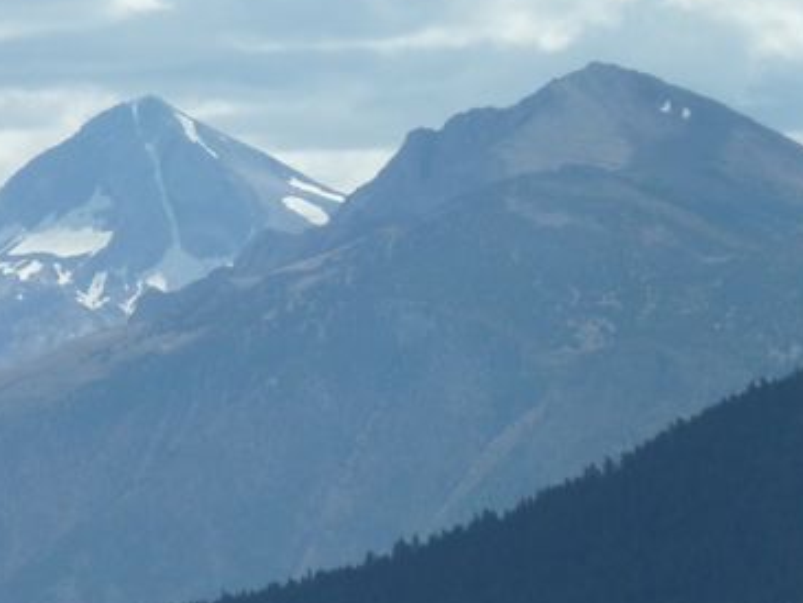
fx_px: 11533
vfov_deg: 3.0
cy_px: 270
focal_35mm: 497
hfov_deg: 4.0
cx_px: 2
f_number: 6.3
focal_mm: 39.7
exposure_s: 1/1000
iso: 200
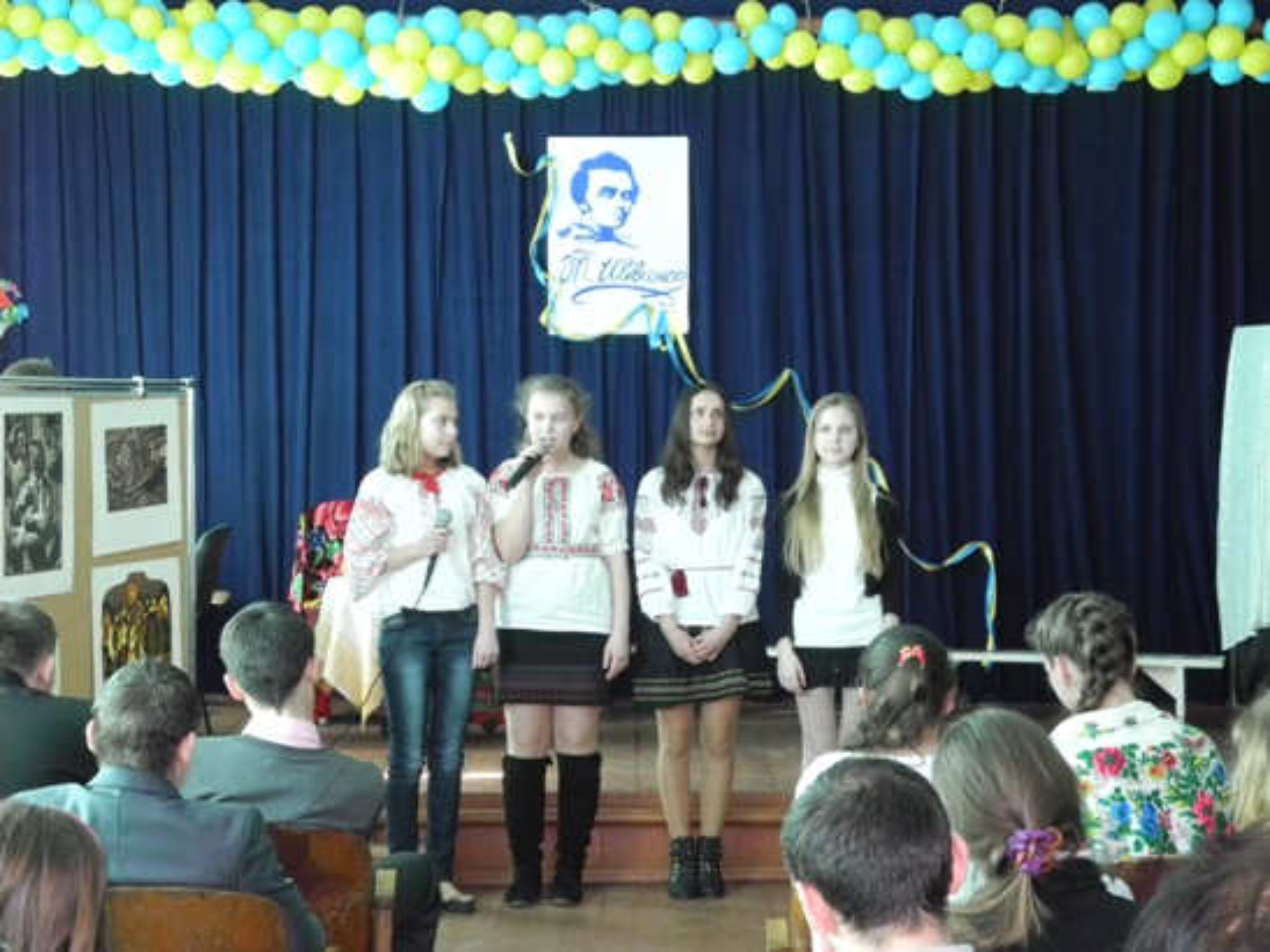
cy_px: 476
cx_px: 635
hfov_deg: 25.7
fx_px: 2788
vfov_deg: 19.4
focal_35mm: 76
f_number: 4
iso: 599
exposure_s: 1/30
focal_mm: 16.3
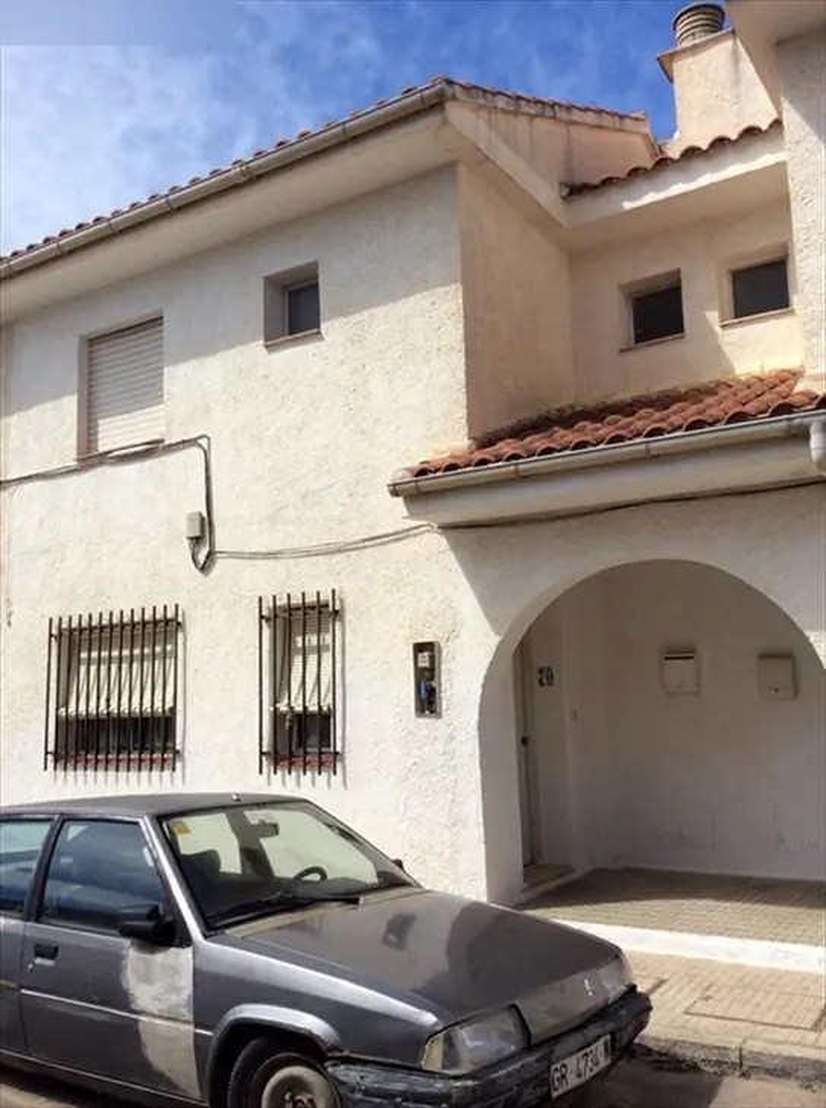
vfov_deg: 56.9
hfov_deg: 44.0
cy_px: 554
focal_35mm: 32
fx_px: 1023
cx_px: 413
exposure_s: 1/1684
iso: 32
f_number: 2.4
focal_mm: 3.3
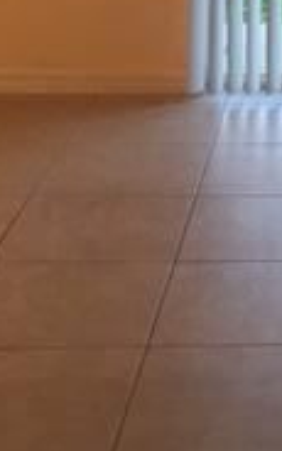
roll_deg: -3.1
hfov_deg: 11.6
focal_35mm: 107
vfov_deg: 18.3
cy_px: -113
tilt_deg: -5.9
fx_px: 1316
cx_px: 459
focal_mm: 4.15
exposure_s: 1/33
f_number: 2.2
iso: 25
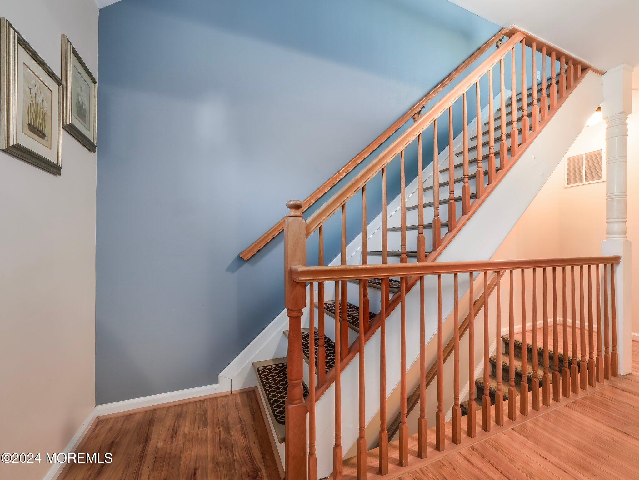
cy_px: 240
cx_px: 320
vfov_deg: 85.7
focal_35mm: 14
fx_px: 259
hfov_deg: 102.0
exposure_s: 2
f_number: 8
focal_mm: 7
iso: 400
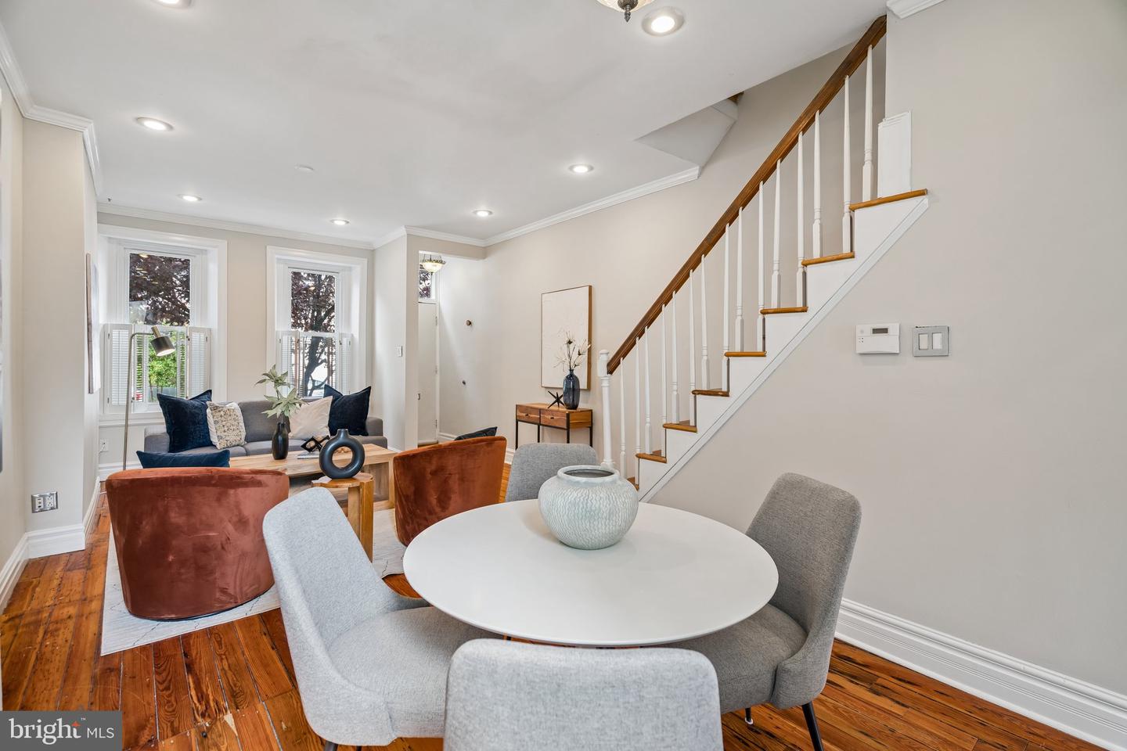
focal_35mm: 16
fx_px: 501
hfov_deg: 96.7
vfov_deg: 73.7
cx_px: 564
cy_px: 376
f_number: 4
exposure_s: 1/13
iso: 250
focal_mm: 16
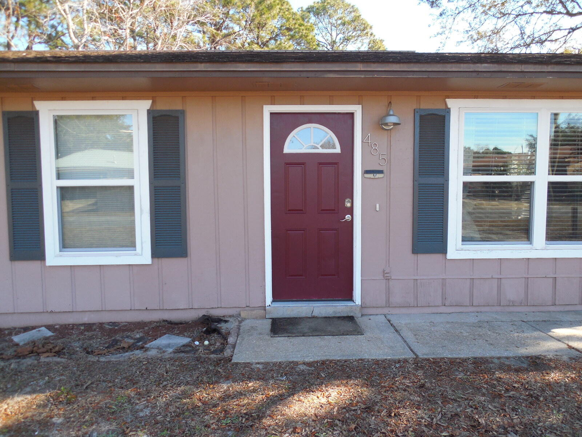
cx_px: 291
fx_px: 420
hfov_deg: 69.4
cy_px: 218
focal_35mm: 25
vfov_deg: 54.9
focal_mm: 4.5
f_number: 3.3
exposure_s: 1/200
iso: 125
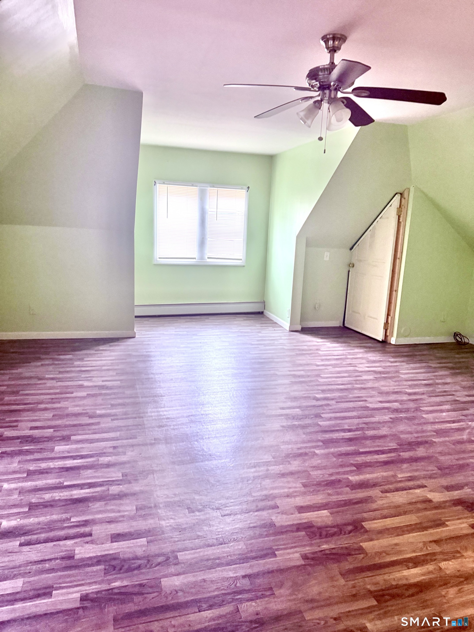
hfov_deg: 56.8
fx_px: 438
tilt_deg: -9.8
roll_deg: -2.3
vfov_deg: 71.6
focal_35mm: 24
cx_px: 237
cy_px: 316
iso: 400
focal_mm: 6.76
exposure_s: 1/60
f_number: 1.78
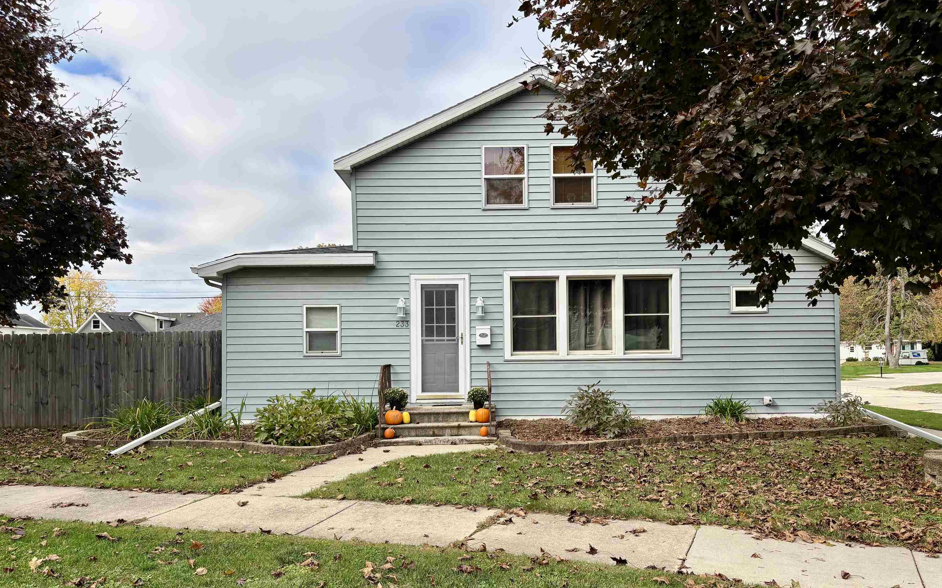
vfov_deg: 44.4
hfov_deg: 66.5
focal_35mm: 28
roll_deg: +1.1
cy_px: 344
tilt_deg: +2.1
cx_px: 475
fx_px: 719
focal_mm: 5.96
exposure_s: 1/1587
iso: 50
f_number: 1.6
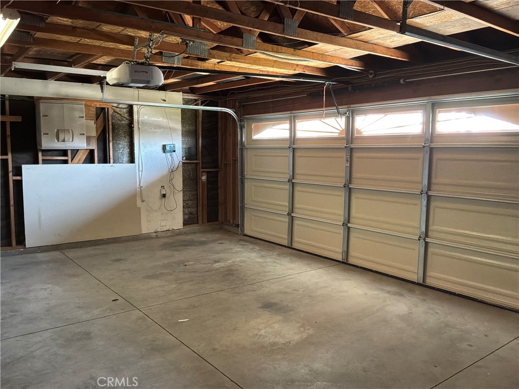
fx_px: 420
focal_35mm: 28
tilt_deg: -5.3
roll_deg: -1.2
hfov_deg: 63.4
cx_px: 260
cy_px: 194
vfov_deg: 49.7
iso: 320
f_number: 1.8
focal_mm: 3
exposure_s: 1/40
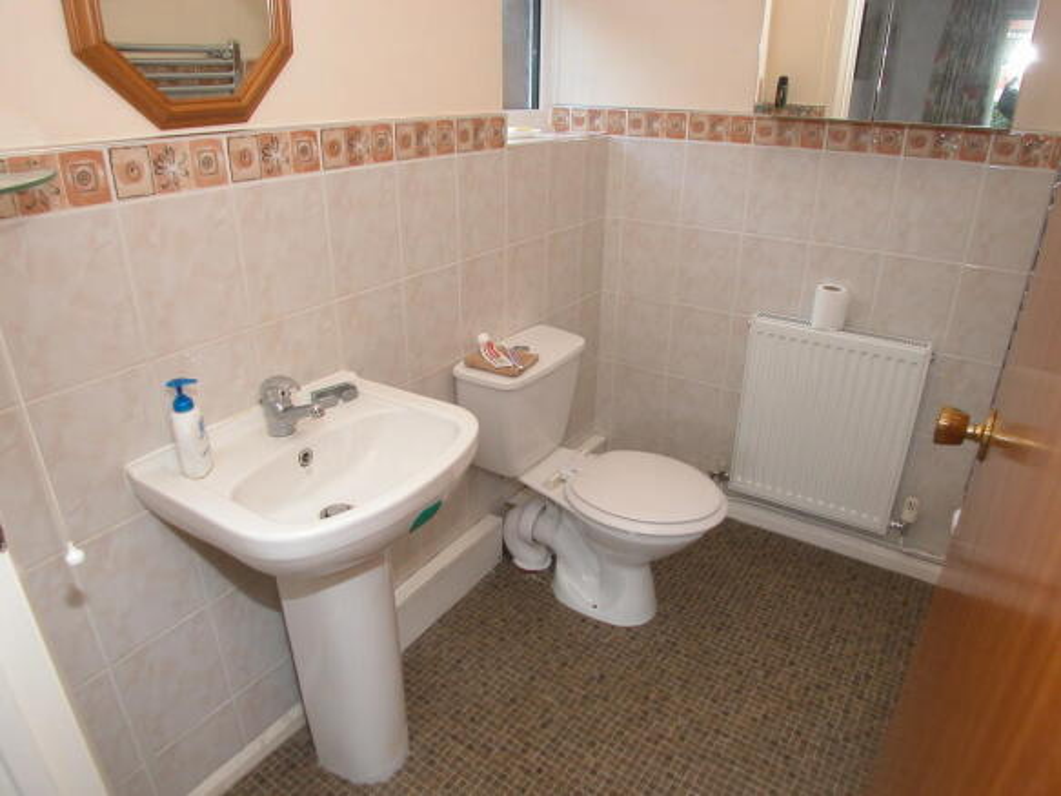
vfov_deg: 42.9
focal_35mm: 33
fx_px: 1011
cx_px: 530
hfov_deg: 55.4
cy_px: 398
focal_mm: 8.3
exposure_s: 1/60
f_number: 2.9
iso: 125
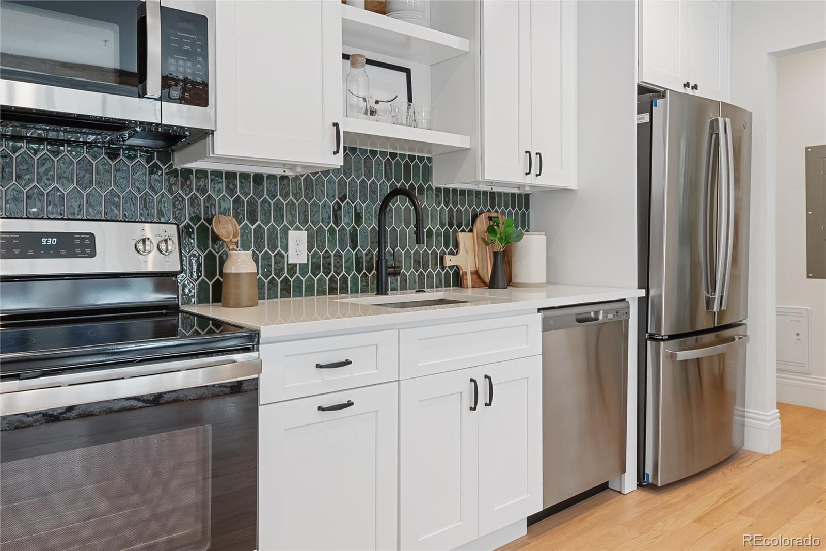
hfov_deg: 71.5
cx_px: 413
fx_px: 574
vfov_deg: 51.3
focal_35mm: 25
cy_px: 276
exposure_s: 2.5
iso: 80
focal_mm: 17
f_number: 9
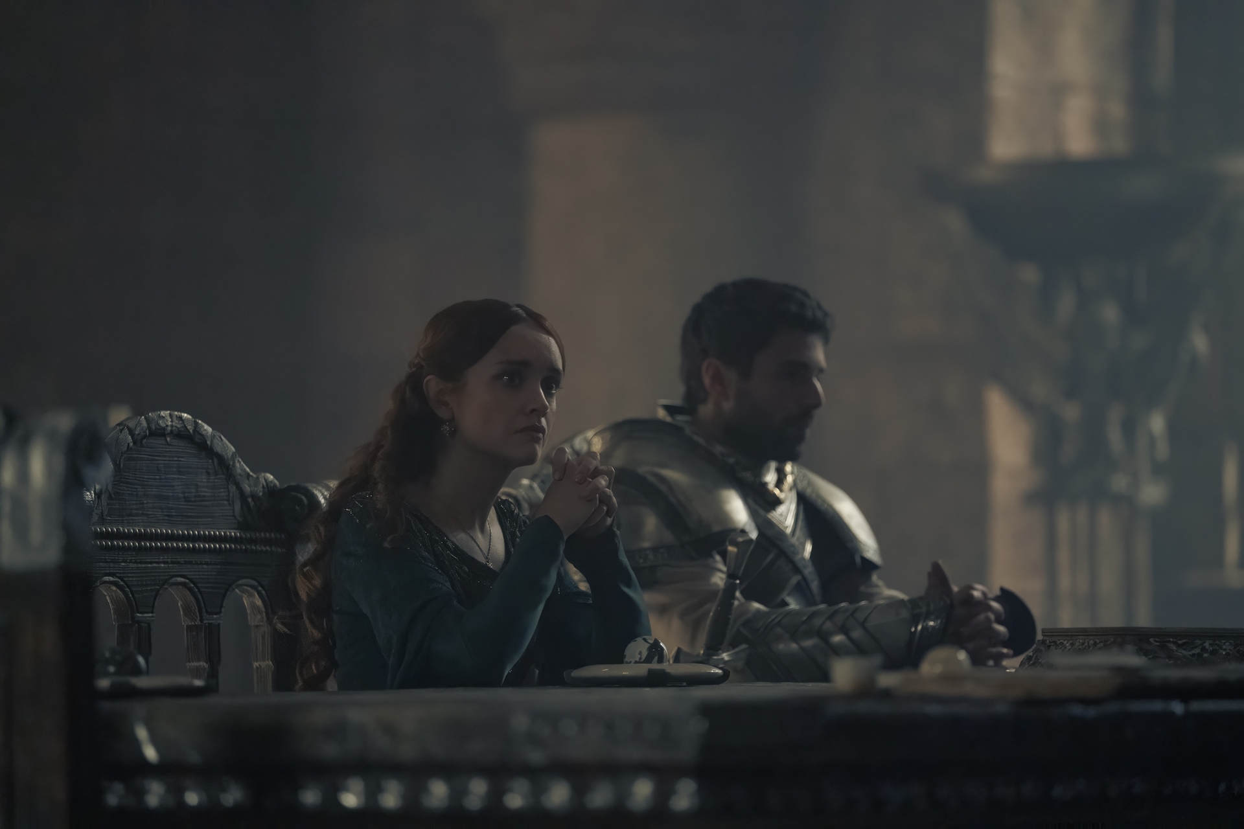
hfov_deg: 10.3
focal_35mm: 200
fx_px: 6911
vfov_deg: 6.9
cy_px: 414
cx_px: 622
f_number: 2.8
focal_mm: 200
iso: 8000
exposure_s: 1/320
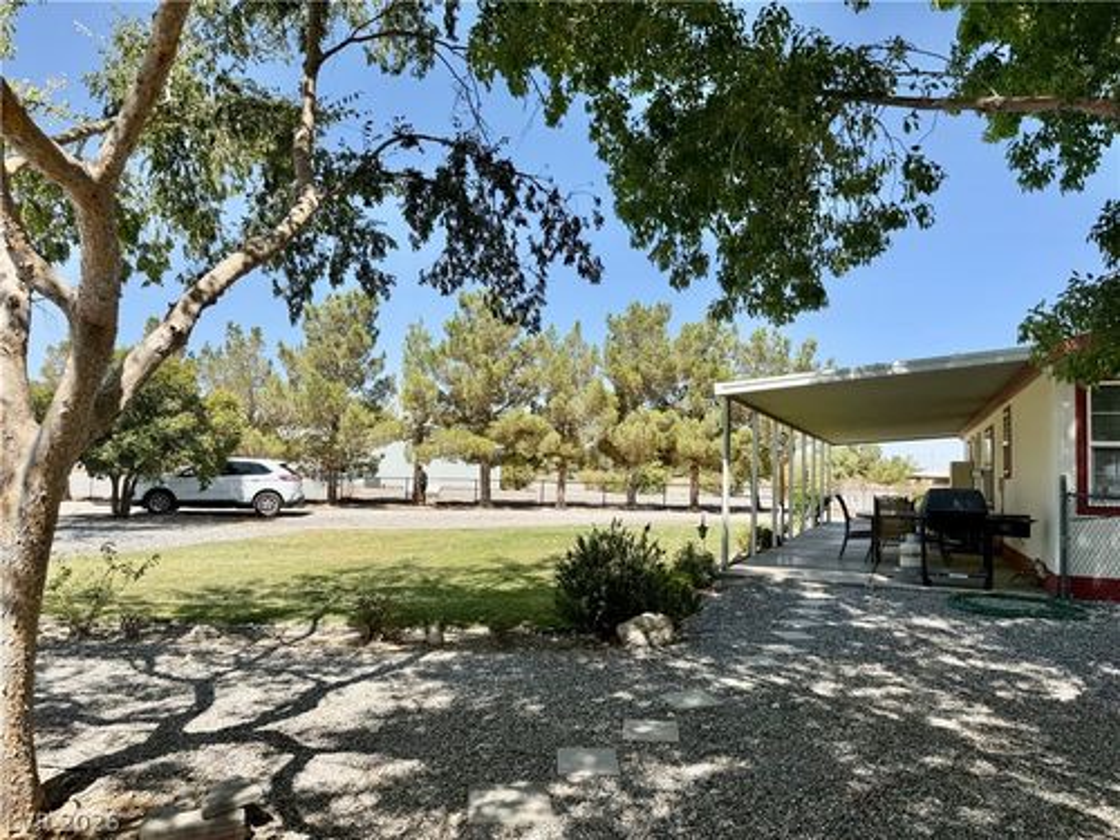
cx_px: 560
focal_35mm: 24
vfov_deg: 56.8
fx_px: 777
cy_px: 420
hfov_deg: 71.6
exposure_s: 1/3425
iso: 80
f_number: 1.78
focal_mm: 6.76
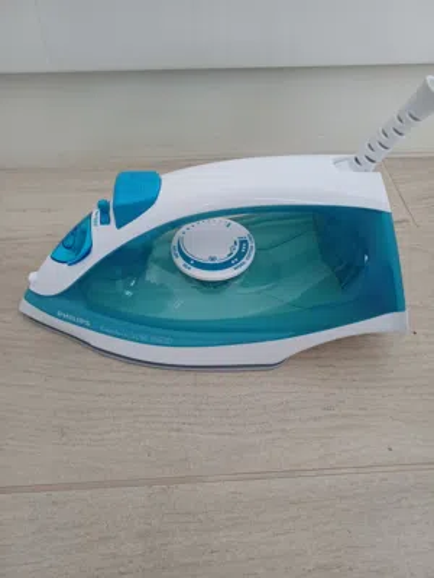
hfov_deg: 54.9
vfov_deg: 69.4
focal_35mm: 25
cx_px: 217
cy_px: 289
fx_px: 418
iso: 200
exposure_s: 1/50
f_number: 1.8
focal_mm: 4.65
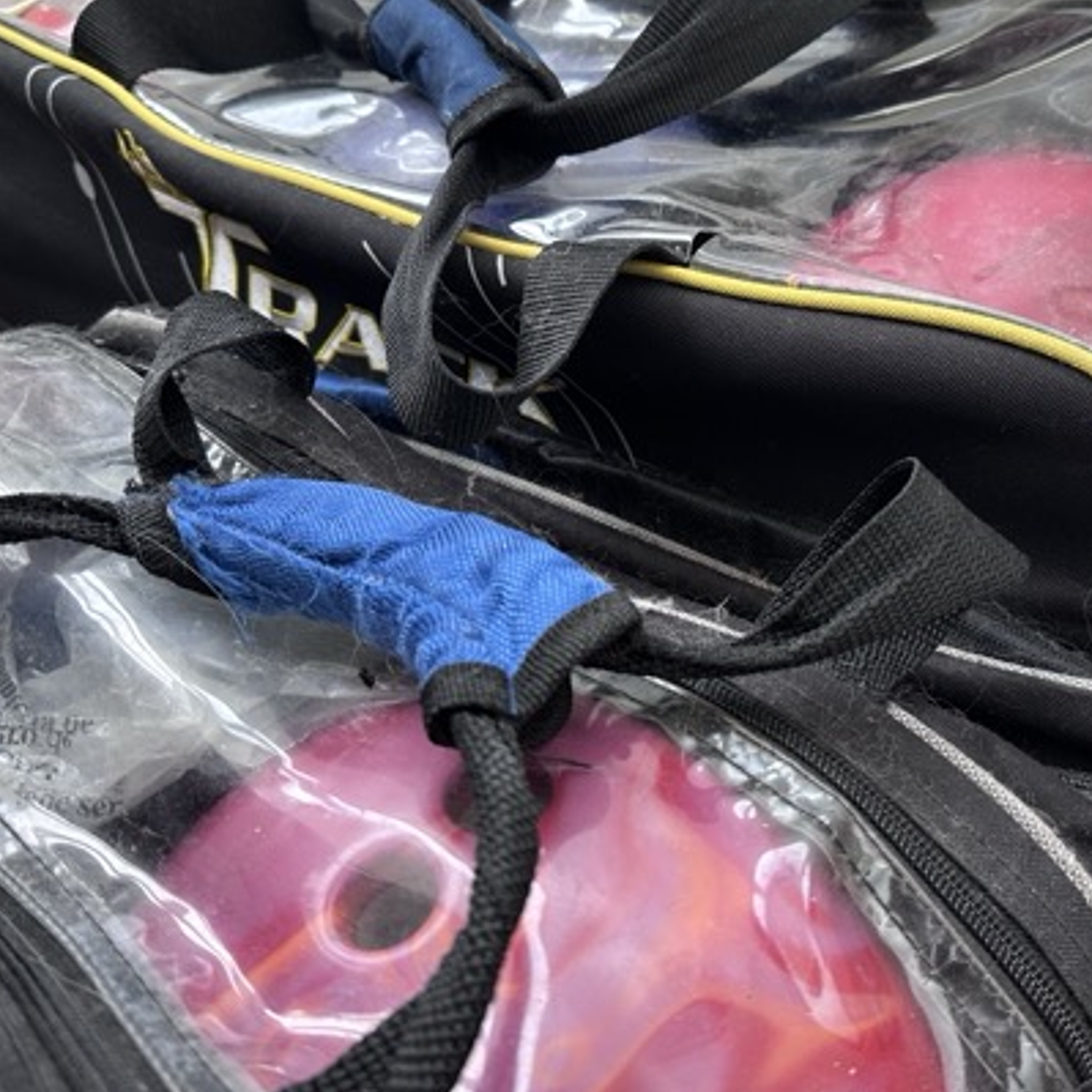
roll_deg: +1.3
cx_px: 692
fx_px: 1213
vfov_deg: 48.3
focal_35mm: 34
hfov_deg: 47.9
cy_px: 479
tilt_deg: -40.3
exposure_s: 1/121
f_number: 1.78
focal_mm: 6.86
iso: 160
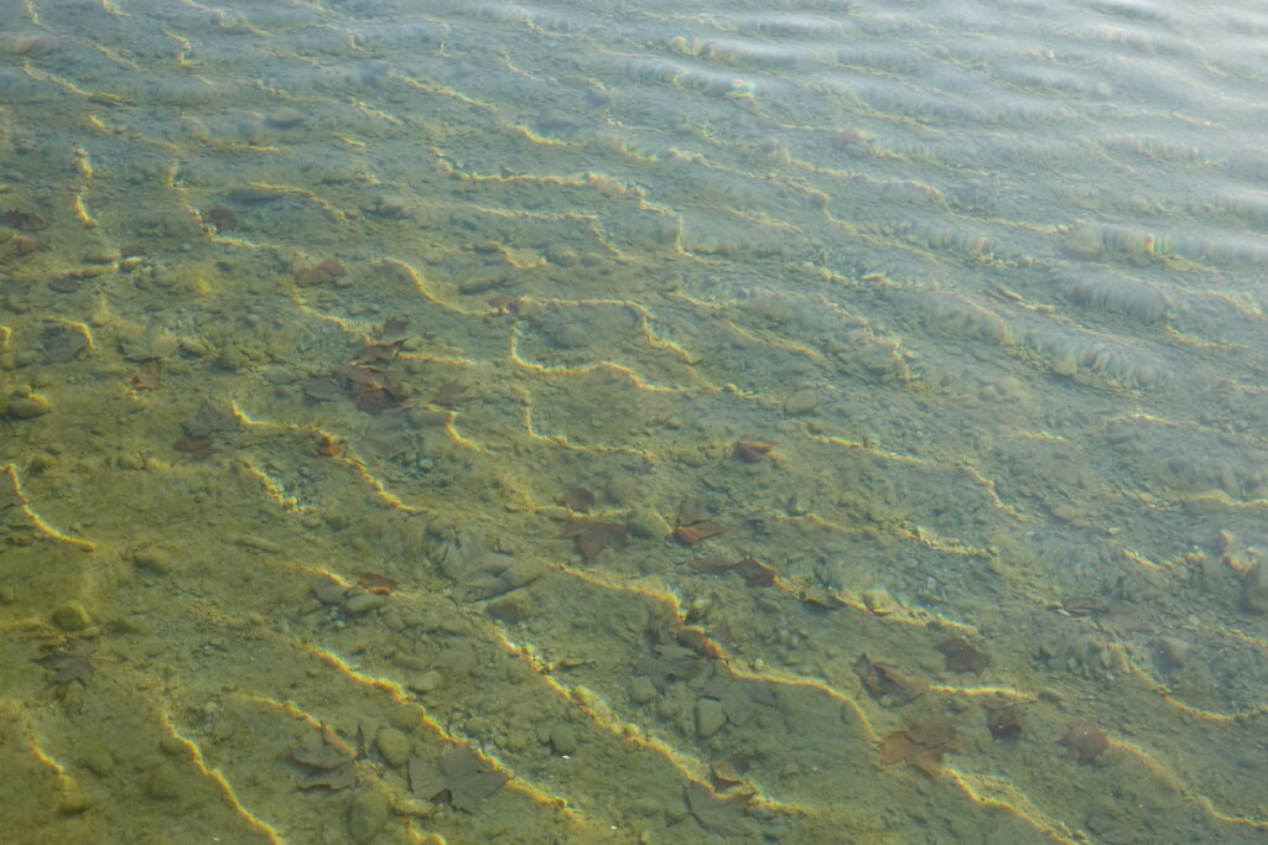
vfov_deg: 29.3
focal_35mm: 46
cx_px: 634
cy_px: 422
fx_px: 1620
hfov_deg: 42.7
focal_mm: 17.19
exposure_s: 1/125
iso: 100
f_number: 4
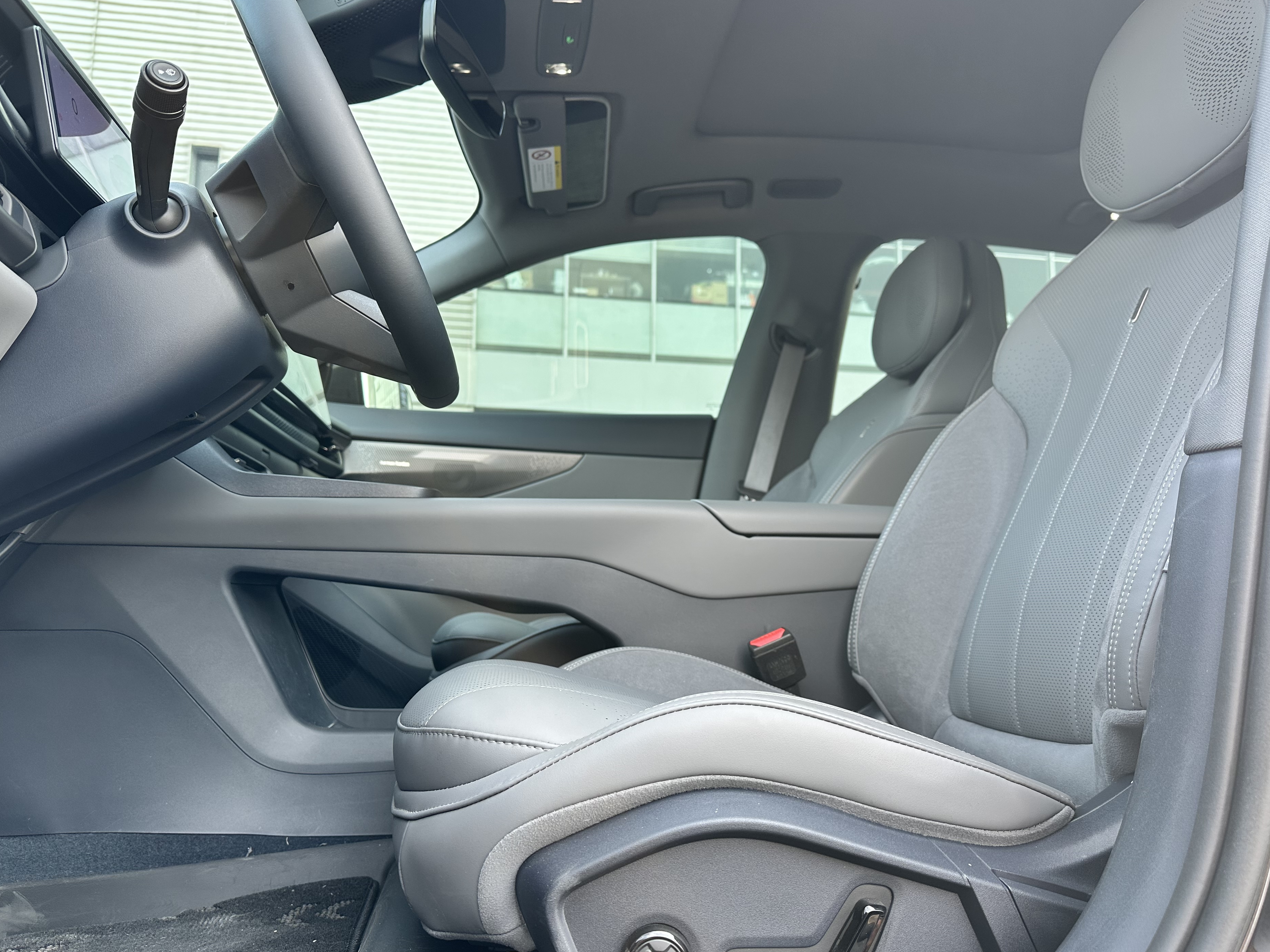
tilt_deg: +7.4
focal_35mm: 26
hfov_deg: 67.3
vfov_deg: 53.0
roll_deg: +0.0
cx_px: 669
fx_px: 954
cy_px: 495
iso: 64
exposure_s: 1/121
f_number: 1.78
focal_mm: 6.86
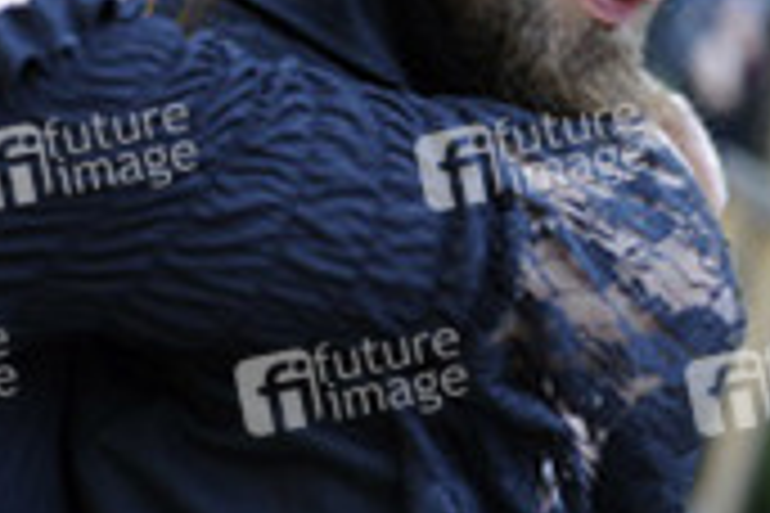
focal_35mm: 92
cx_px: 410
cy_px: 45
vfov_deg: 14.7
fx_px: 1968
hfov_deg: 22.1
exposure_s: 1/250
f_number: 2
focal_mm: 35
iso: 400
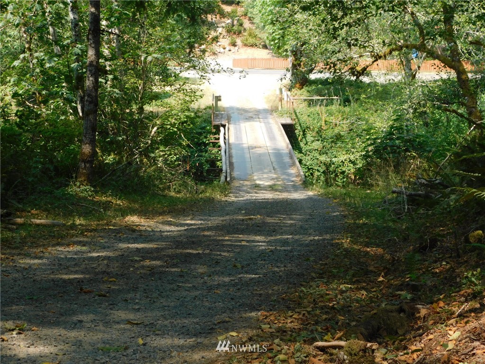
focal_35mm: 80
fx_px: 1121
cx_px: 242
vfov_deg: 18.4
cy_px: 182
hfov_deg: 24.4
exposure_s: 1/160
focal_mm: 14.2
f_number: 4.4
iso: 125
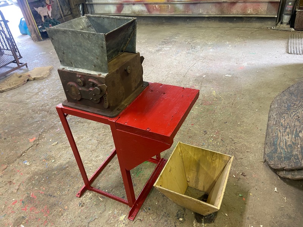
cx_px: 152
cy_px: 114
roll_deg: +7.9
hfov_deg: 67.3
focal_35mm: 26
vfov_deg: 53.1
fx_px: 228
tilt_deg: -33.0
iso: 200
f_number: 1.8
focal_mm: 4.25
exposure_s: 1/60
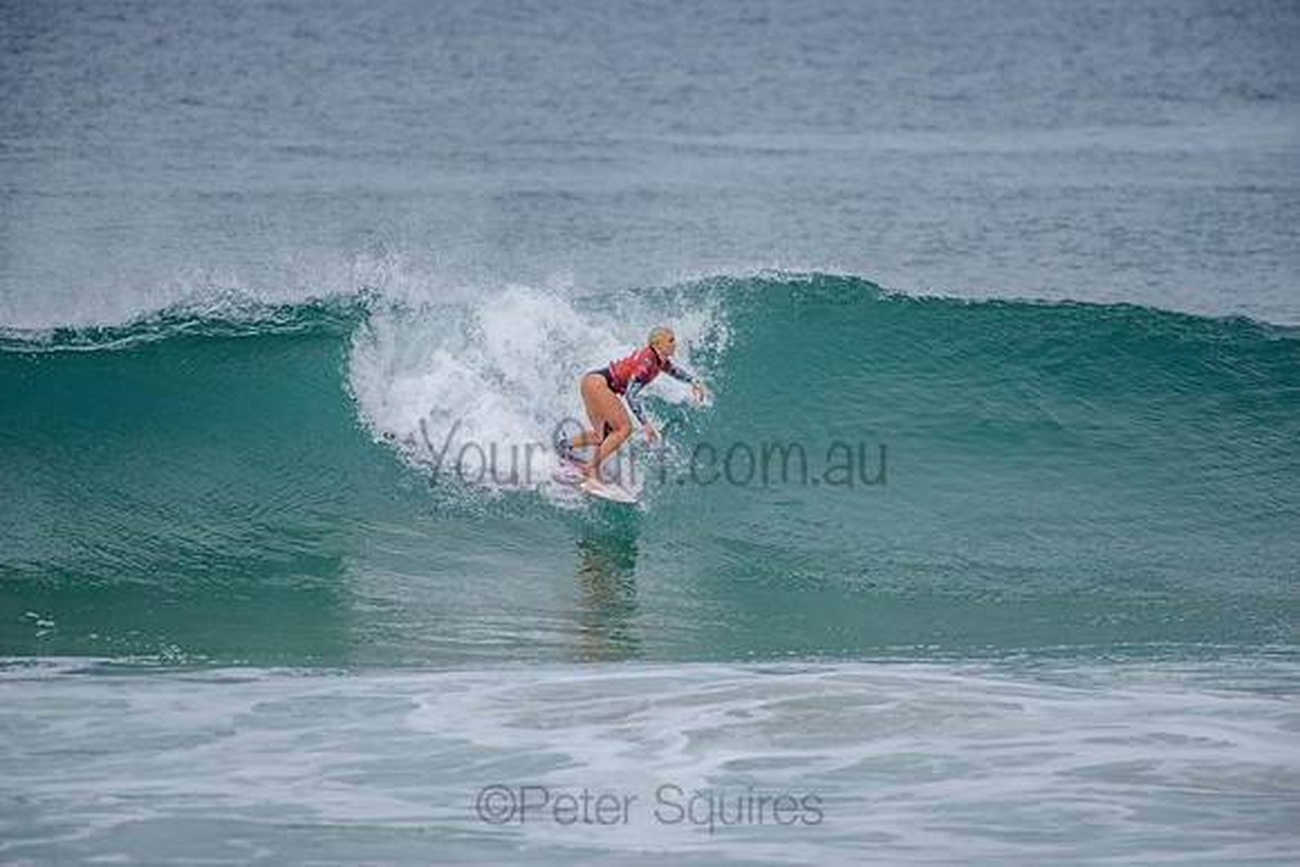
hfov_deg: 4.1
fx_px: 18059
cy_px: 434
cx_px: 650
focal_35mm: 500
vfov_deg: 2.8
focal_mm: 500
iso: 280
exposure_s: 1/2000
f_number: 5.6
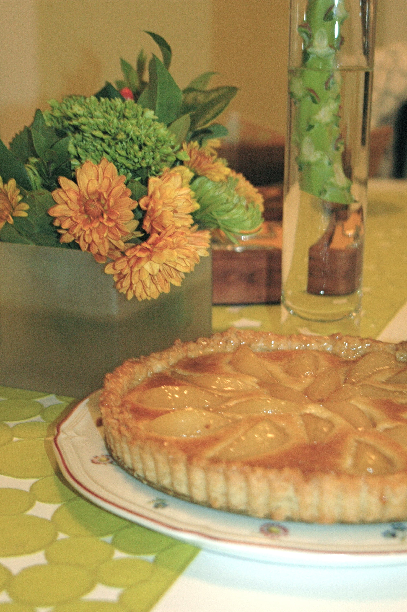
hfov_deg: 21.5
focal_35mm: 63
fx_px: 1070
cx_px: 204
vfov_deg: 31.9
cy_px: 306
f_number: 4.5
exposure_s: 1/60
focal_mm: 42
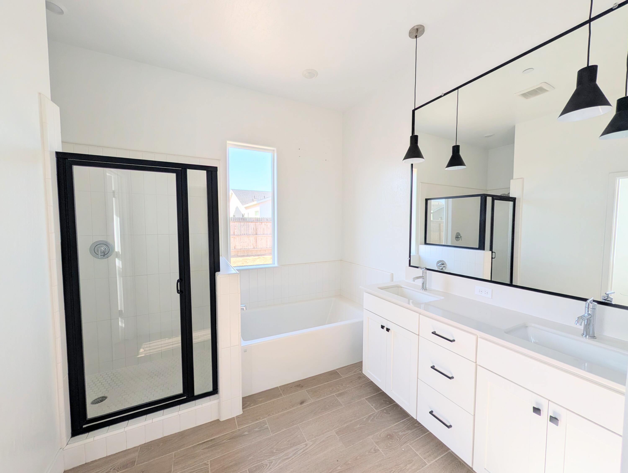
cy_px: 236
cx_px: 314
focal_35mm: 12
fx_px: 218
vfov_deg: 94.6
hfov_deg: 110.5
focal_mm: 2.02
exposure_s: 1/1083
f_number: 1.7
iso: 70
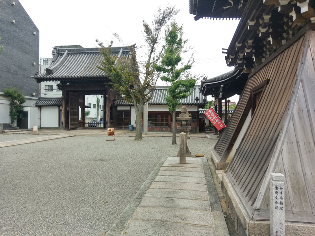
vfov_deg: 53.1
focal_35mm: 26
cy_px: 118
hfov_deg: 67.3
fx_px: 237
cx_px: 158
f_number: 1.8
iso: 100
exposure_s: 1/691
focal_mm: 4.58
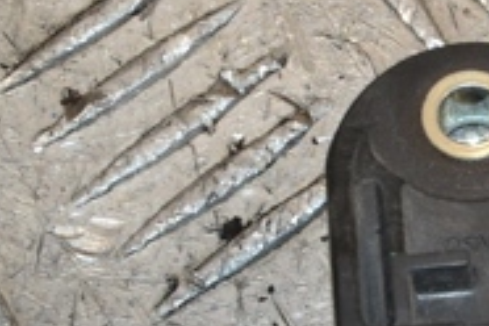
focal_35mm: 388
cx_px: 723
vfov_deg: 3.5
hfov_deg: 5.3
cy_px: 329
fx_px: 5266
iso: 800
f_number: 8
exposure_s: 1/200
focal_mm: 75
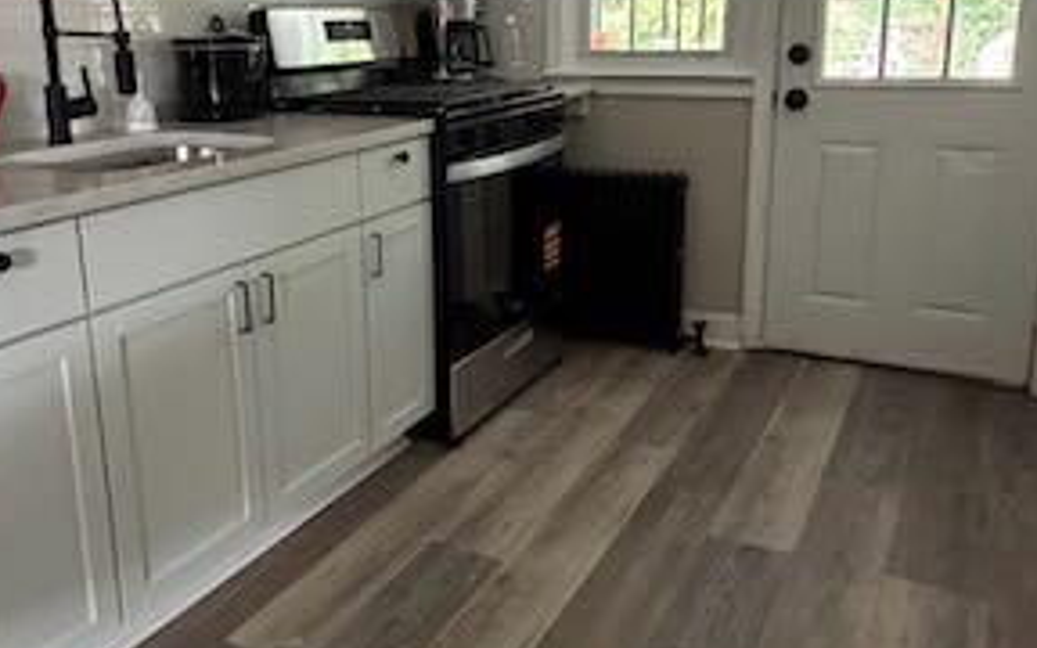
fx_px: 933
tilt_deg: -13.6
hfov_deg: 57.7
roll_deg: +2.8
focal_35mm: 33
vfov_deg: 38.0
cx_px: 418
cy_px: 234
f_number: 2.2
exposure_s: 1/60
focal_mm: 2.22
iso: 640
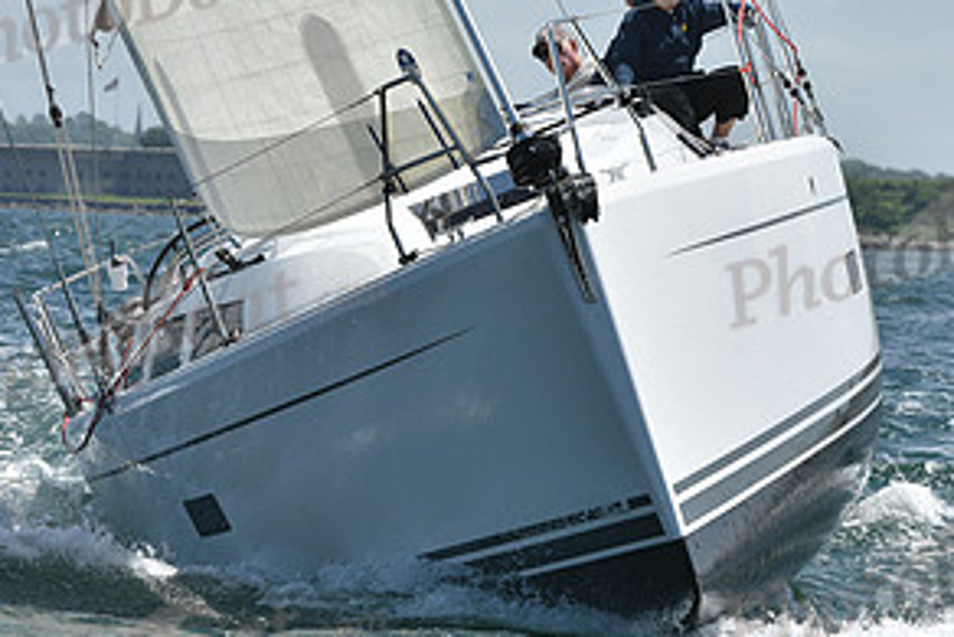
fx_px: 7370
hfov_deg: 7.4
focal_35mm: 278
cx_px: 559
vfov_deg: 4.9
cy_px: 119
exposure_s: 1/1250
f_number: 8
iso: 250
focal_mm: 140
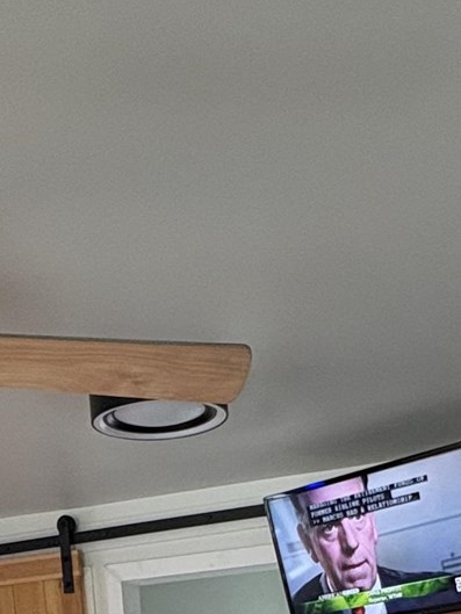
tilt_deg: -9.7
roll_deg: +3.5
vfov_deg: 24.4
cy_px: 931
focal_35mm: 61
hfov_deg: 24.0
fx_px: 1083
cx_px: 223
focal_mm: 2.22
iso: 320
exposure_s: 1/60
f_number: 2.2
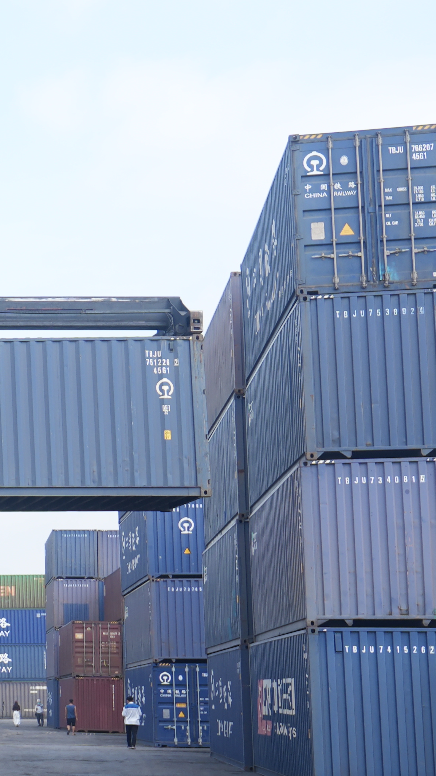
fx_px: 2056
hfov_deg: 9.7
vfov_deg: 21.3
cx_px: -809
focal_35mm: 100
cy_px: 442
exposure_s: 1/400
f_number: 3.5
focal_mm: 29
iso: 100
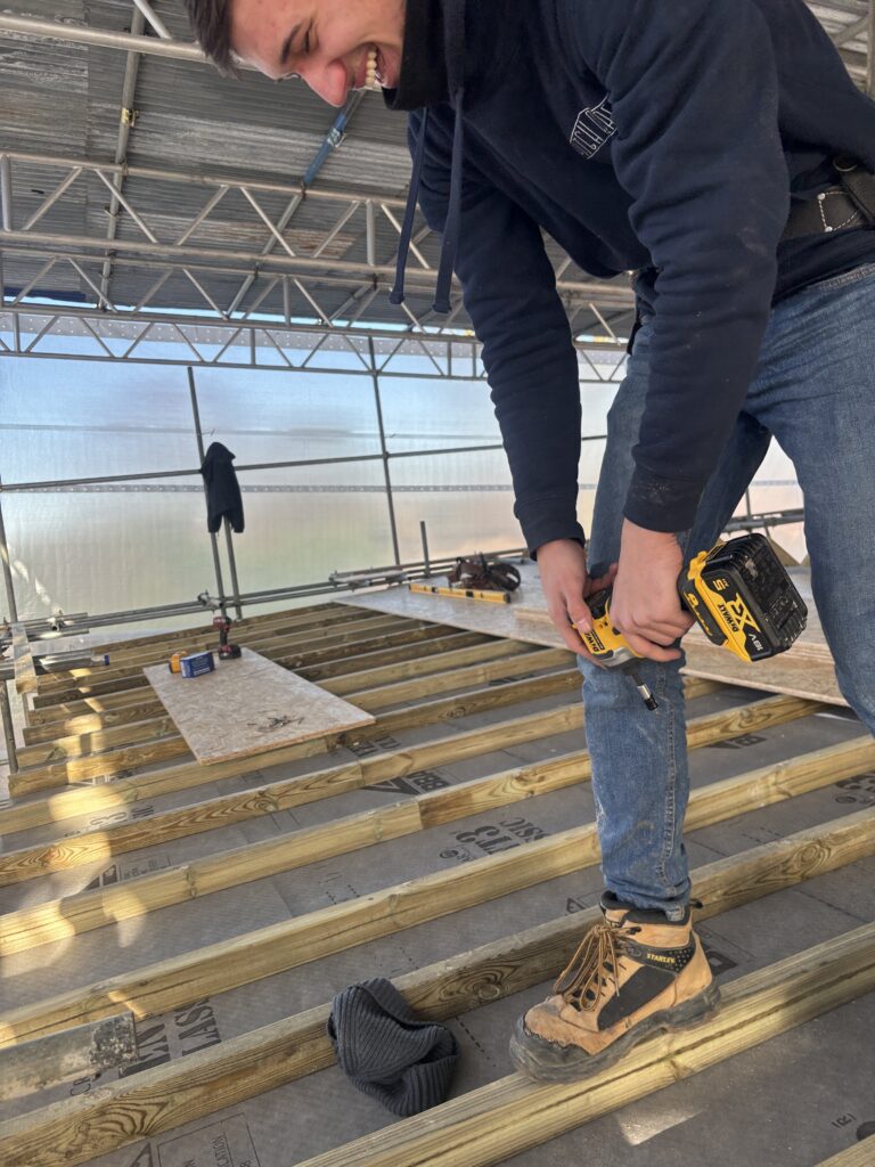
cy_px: 584
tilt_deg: -4.4
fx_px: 876
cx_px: 438
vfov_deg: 67.3
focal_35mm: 26
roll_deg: +5.9
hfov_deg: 53.1
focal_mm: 5.96
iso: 50
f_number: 1.6
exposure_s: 1/413
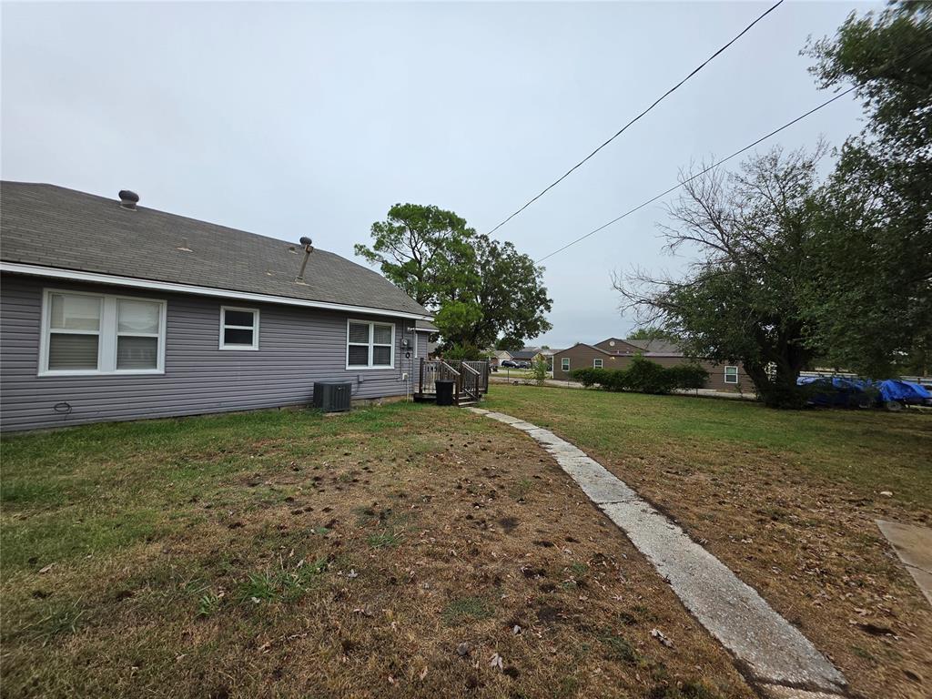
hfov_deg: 106.2
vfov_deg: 89.9
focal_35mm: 13
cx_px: 466
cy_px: 350
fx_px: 350
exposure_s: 1/769
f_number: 1.9
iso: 32
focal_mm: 2.2
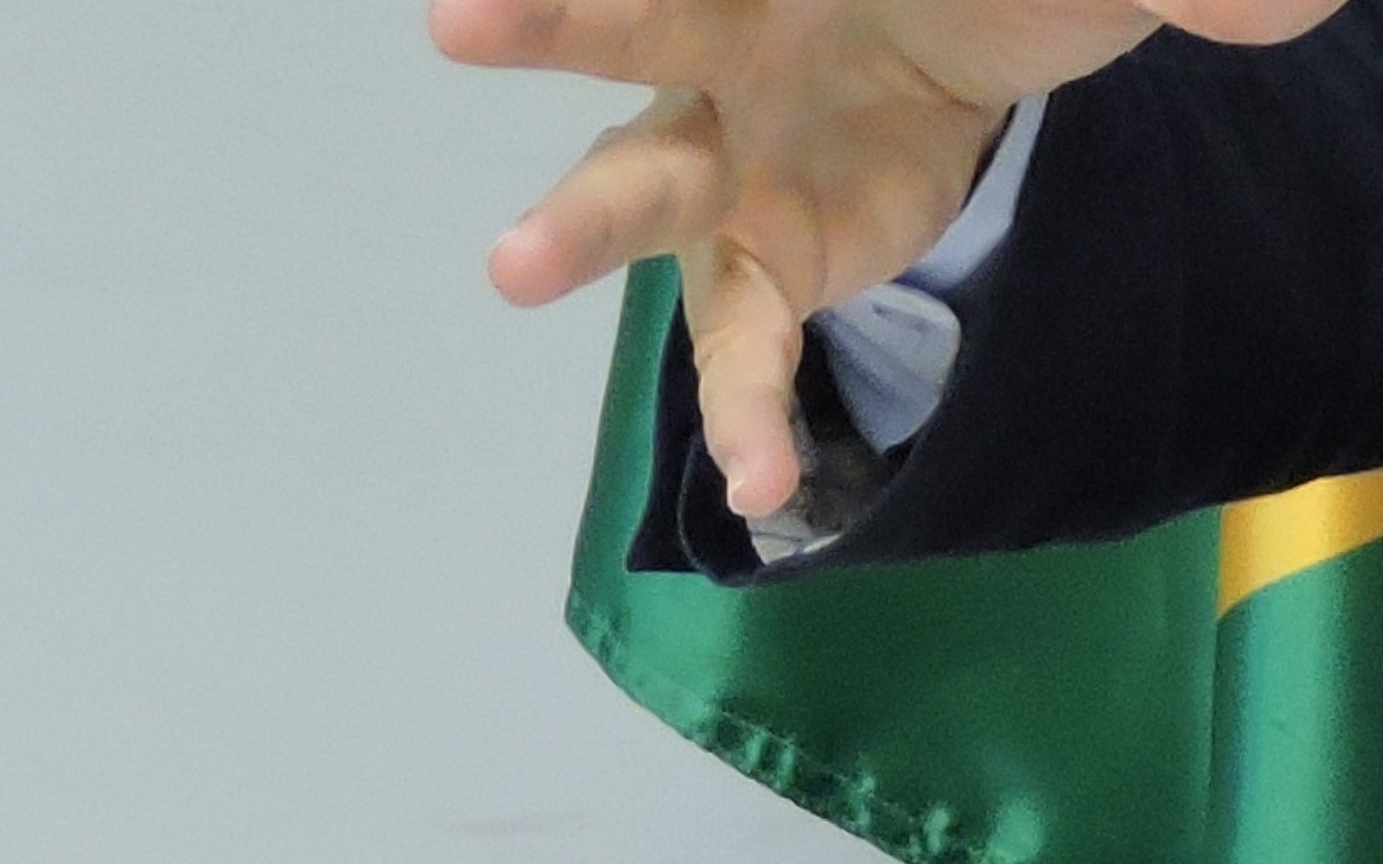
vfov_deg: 3.1
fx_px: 15713
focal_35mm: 417
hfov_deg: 5.0
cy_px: -899
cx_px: 1353
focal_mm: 12.5
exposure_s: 1/15
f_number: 3.9
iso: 400
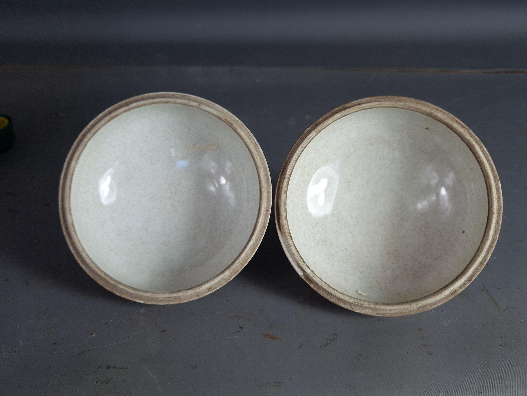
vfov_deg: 53.1
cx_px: 264
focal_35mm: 26
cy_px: 198
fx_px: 396
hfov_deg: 67.3
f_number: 1.8
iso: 50
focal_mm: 5.4
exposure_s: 1/162
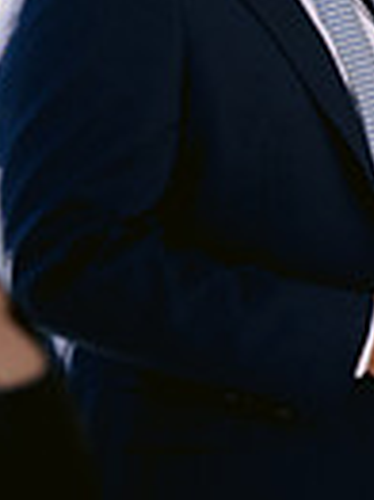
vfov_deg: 13.0
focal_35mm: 149
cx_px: 813
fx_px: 2150
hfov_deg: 9.2
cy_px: -29
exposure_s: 1/3200
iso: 200
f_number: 2.8
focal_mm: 35
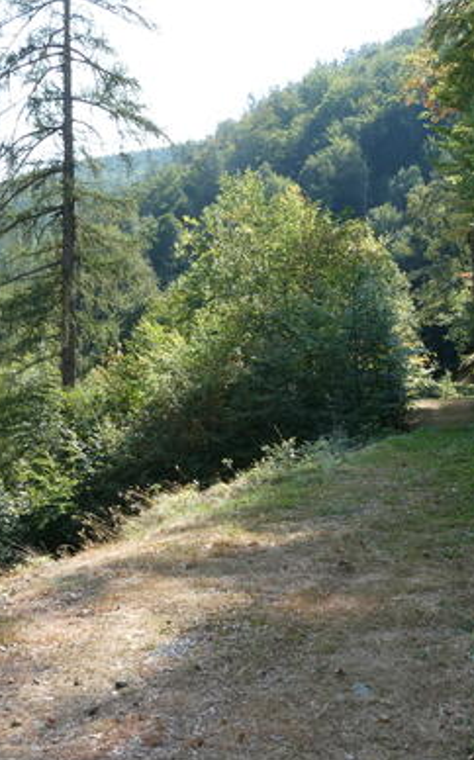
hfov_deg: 30.4
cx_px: 282
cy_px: 374
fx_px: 869
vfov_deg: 47.2
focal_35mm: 42
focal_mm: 4.3
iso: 80
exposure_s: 1/125
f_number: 5
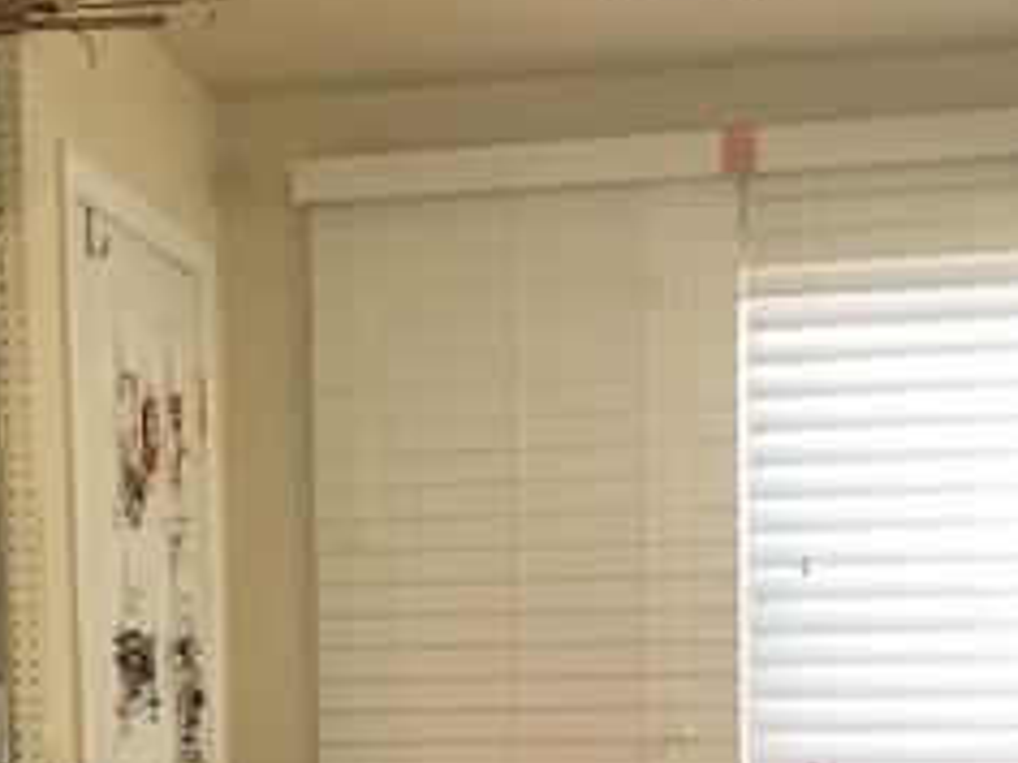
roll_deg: +1.1
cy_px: 793
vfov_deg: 18.8
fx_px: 2235
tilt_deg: -4.3
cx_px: 319
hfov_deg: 25.5
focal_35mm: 76
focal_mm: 3.99
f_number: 1.8
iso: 32
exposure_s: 1/30
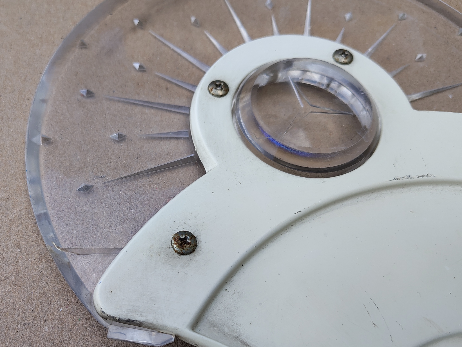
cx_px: 169
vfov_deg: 42.8
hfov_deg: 54.6
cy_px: 201
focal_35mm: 33
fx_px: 440
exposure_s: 1/657
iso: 100
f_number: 1.8
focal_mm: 5.56
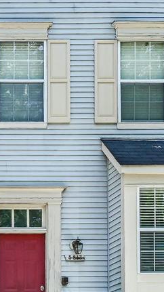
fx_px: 650
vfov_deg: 24.2
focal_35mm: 84
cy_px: 293
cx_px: -255
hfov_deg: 11.4
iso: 110
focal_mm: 24
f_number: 5.6
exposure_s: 1/250
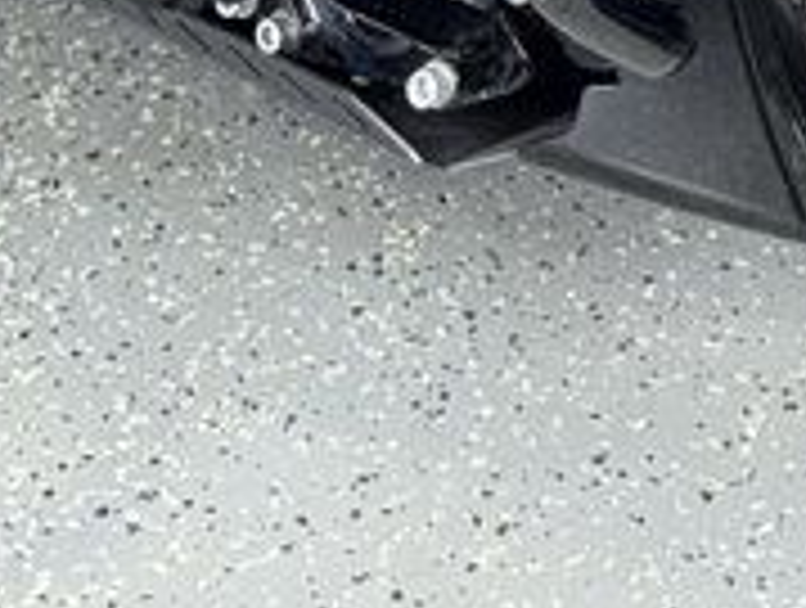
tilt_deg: -13.0
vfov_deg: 9.2
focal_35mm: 137
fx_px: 3196
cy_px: -1076
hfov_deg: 14.4
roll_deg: -0.4
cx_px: 441
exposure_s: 1/16
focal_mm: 6.76
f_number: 1.78
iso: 64
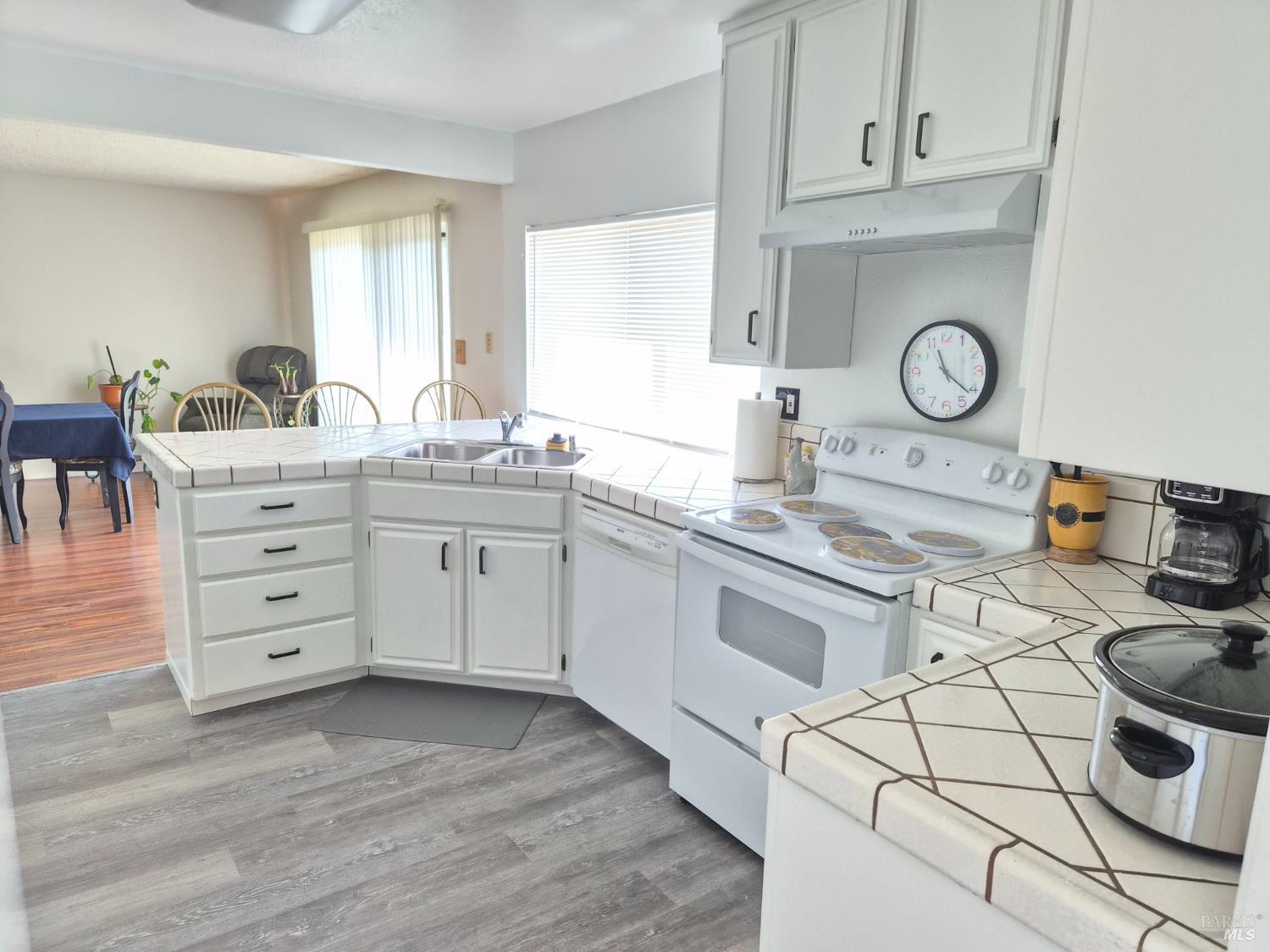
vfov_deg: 58.9
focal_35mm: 23
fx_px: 844
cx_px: 635
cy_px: 476
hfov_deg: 73.9
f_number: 1.8
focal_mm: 5.4
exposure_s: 1/120
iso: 400
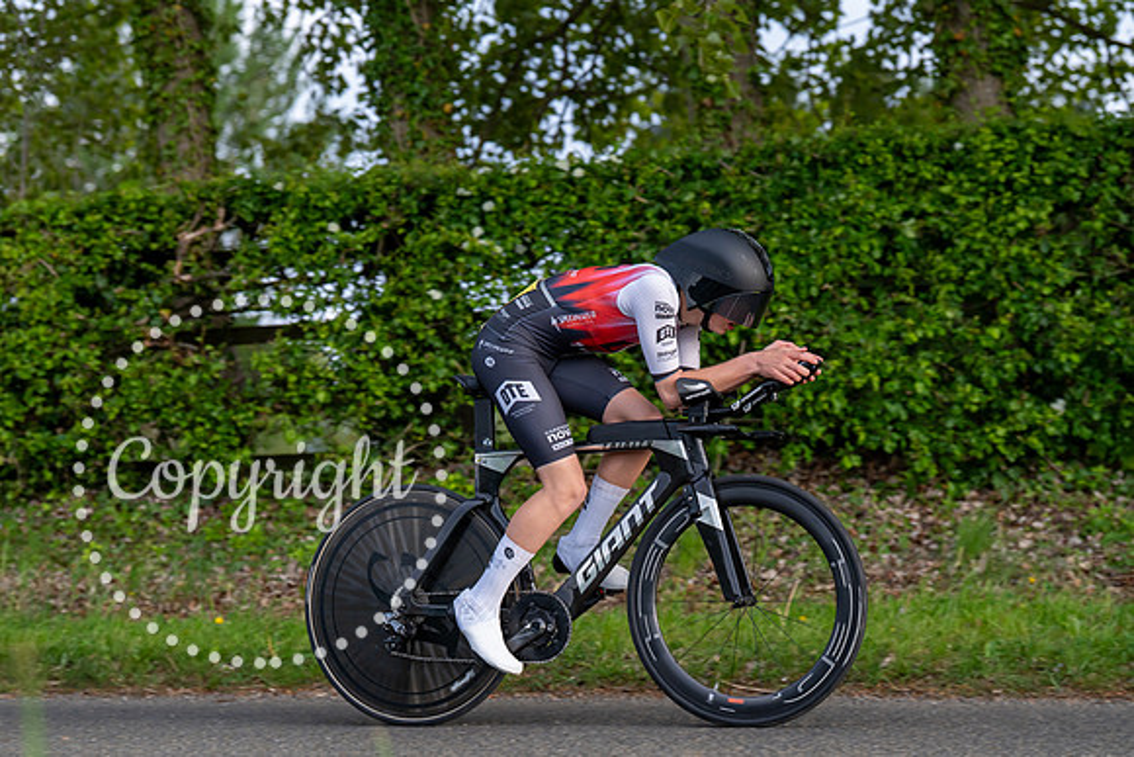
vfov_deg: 13.9
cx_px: 567
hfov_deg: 20.8
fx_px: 3093
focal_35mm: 98
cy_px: 378
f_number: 4
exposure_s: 1/800
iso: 1250
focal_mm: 96
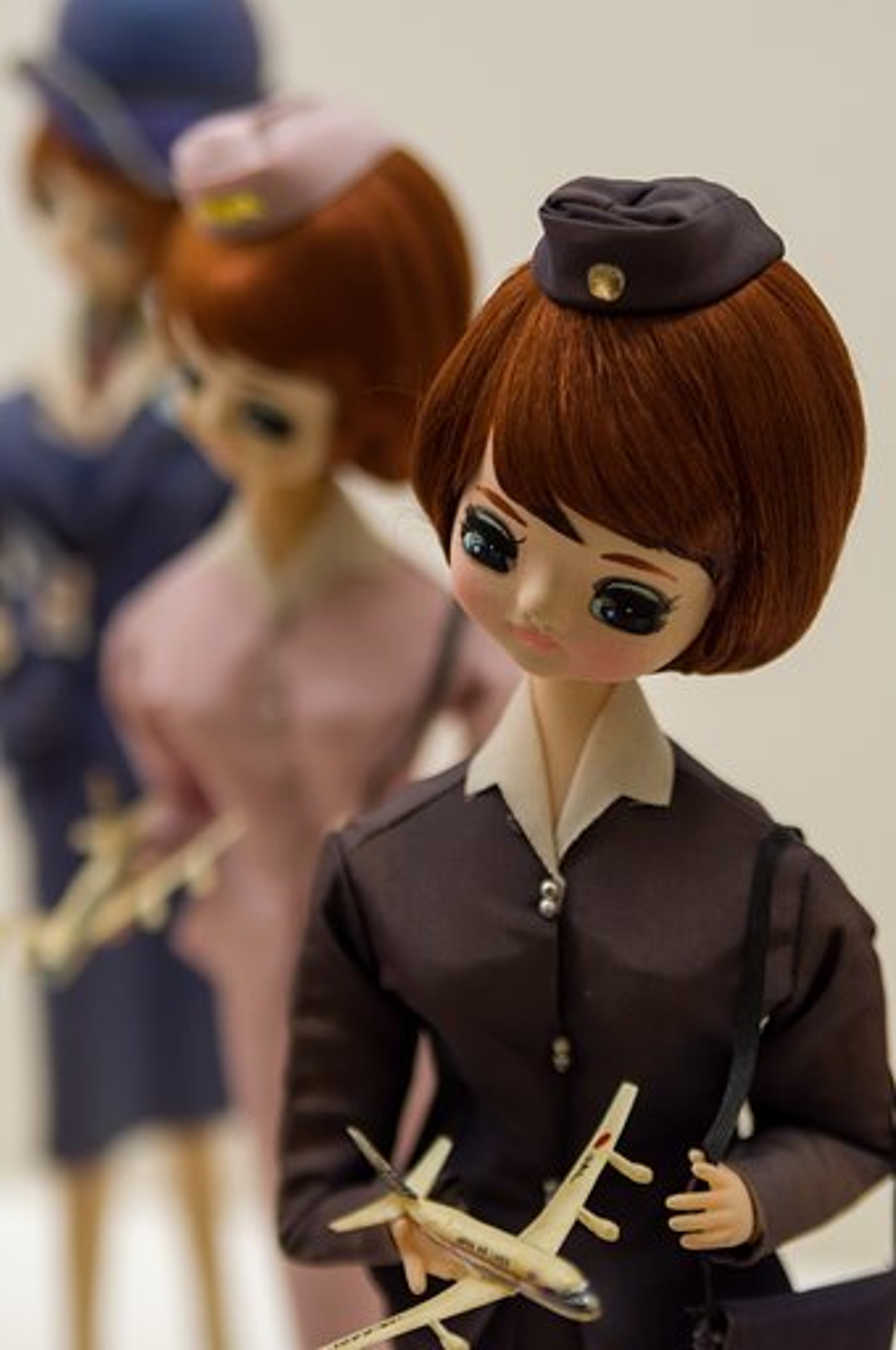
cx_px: 448
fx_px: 3088
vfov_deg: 24.6
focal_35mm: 82
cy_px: 675
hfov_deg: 16.5
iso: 1600
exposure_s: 1/125
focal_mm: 55
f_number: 2.8
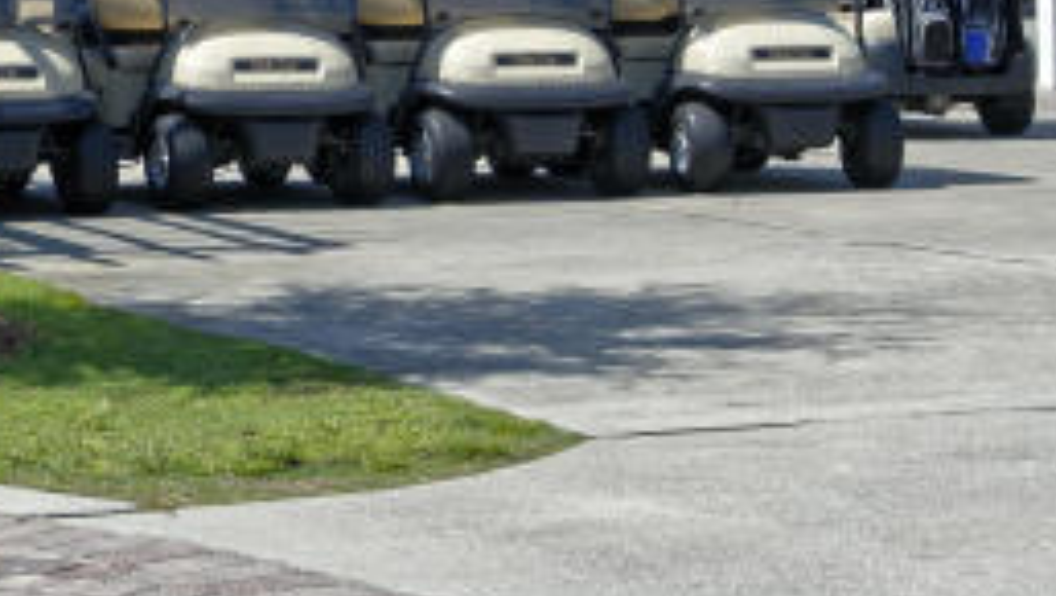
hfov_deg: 15.0
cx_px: 341
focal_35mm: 143
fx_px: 4007
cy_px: -156
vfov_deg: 8.4
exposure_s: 1/1000
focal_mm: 26
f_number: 4
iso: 100
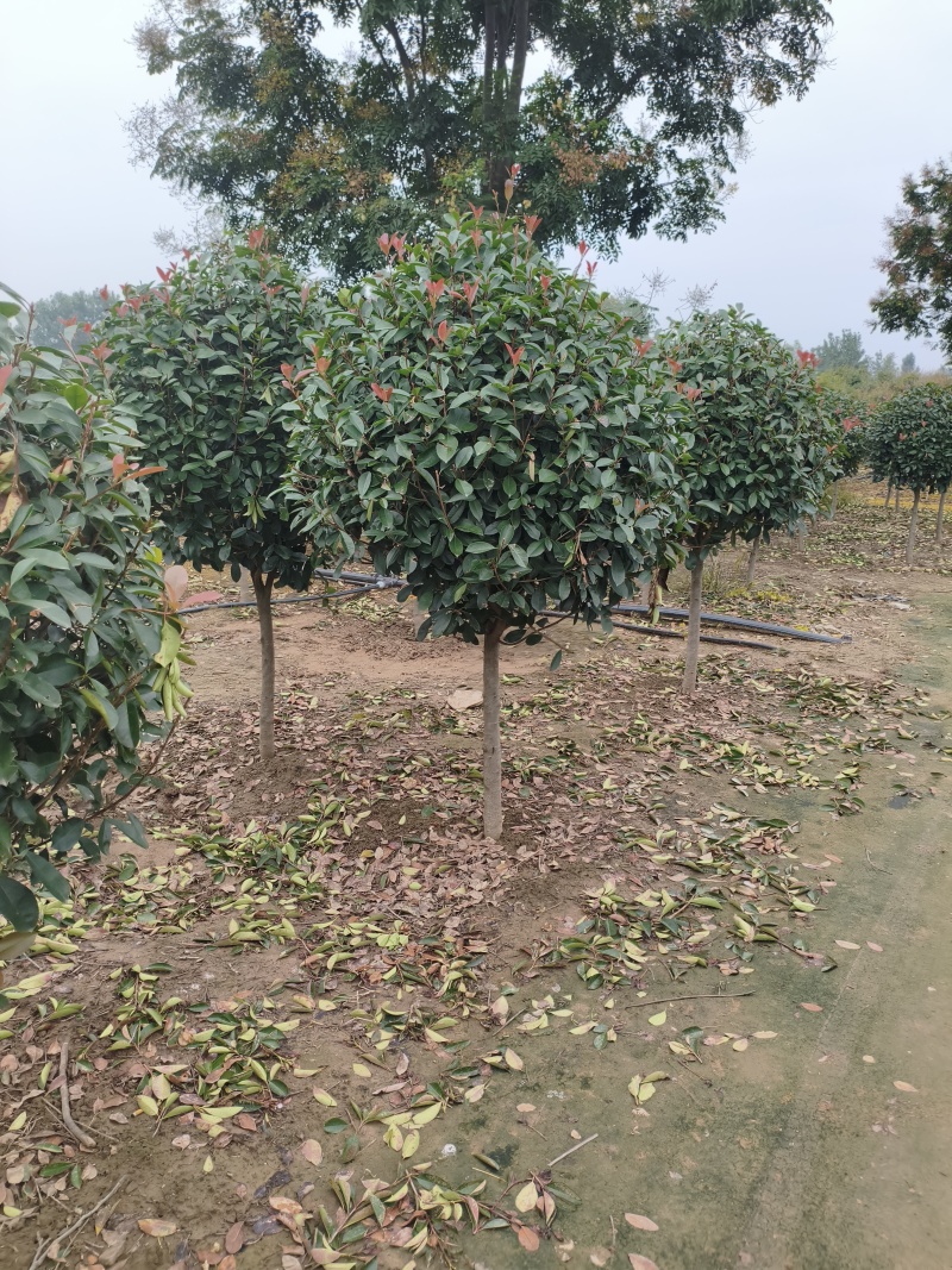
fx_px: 954
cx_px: 476
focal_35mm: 26
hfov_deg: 53.1
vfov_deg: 67.3
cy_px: 635
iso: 80
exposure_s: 1/1877
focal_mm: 4.94
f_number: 1.5
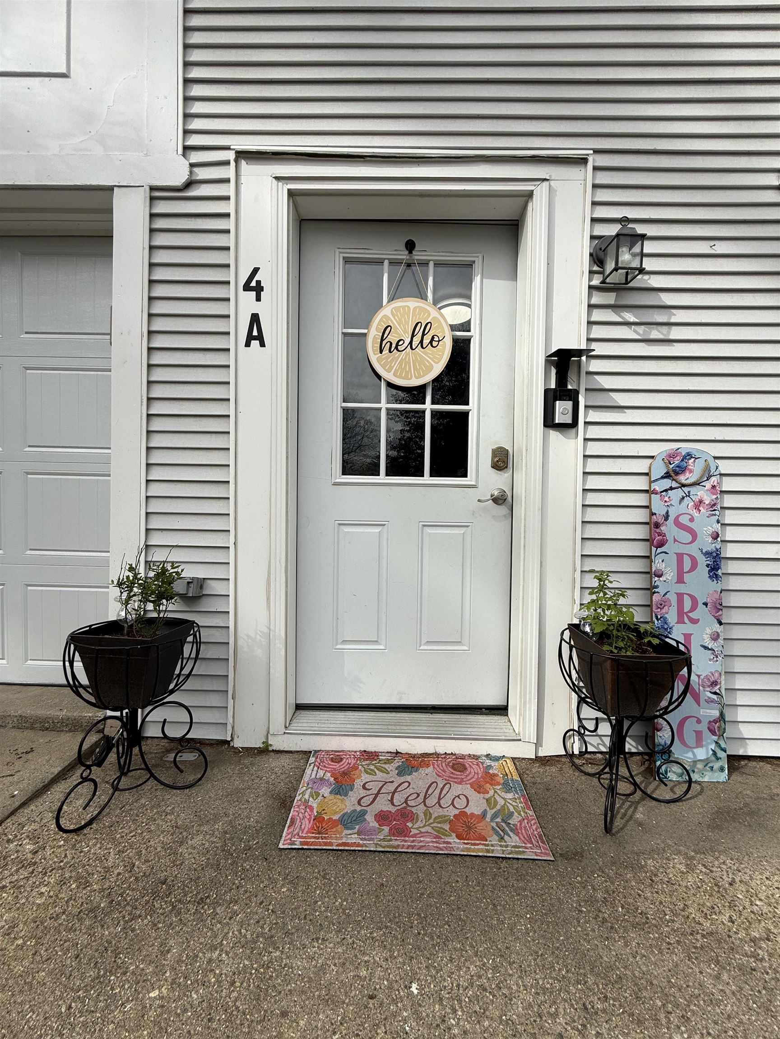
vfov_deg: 102.1
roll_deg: -2.8
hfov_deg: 85.7
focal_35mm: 14
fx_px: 421
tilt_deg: -0.4
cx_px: 390
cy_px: 520
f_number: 2.2
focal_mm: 2.22
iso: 50
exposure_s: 1/1613
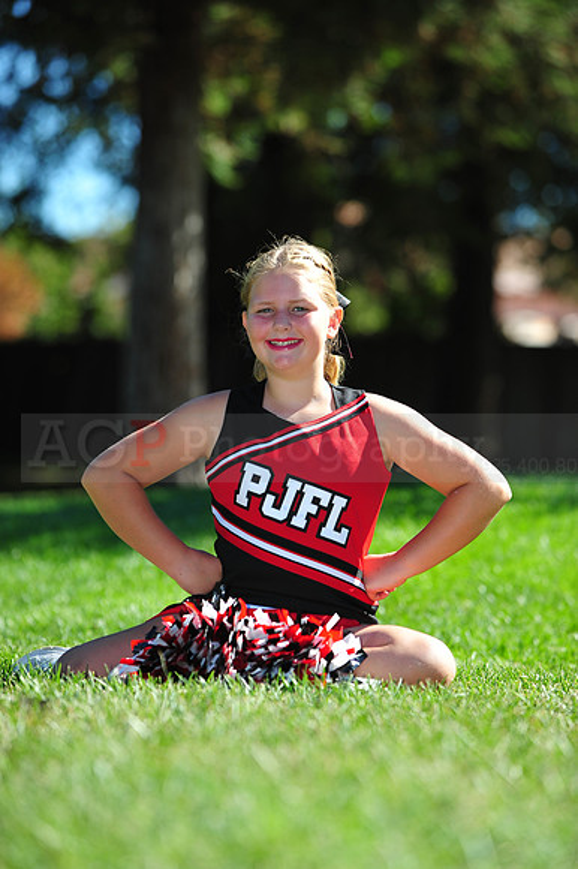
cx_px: 289
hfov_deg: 7.8
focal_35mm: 175
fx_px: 4219
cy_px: 434
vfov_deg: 11.8
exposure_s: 1/1600
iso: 400
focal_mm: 175
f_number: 4.5
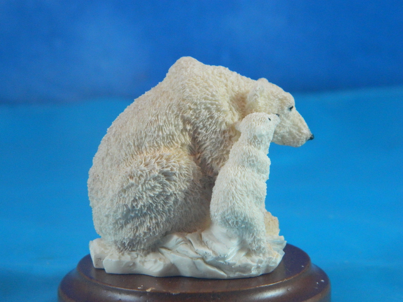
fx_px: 1502
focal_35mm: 129
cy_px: 151
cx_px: 202
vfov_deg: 11.5
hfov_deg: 15.3
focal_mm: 23.2
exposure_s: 1/25
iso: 400
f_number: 4.7
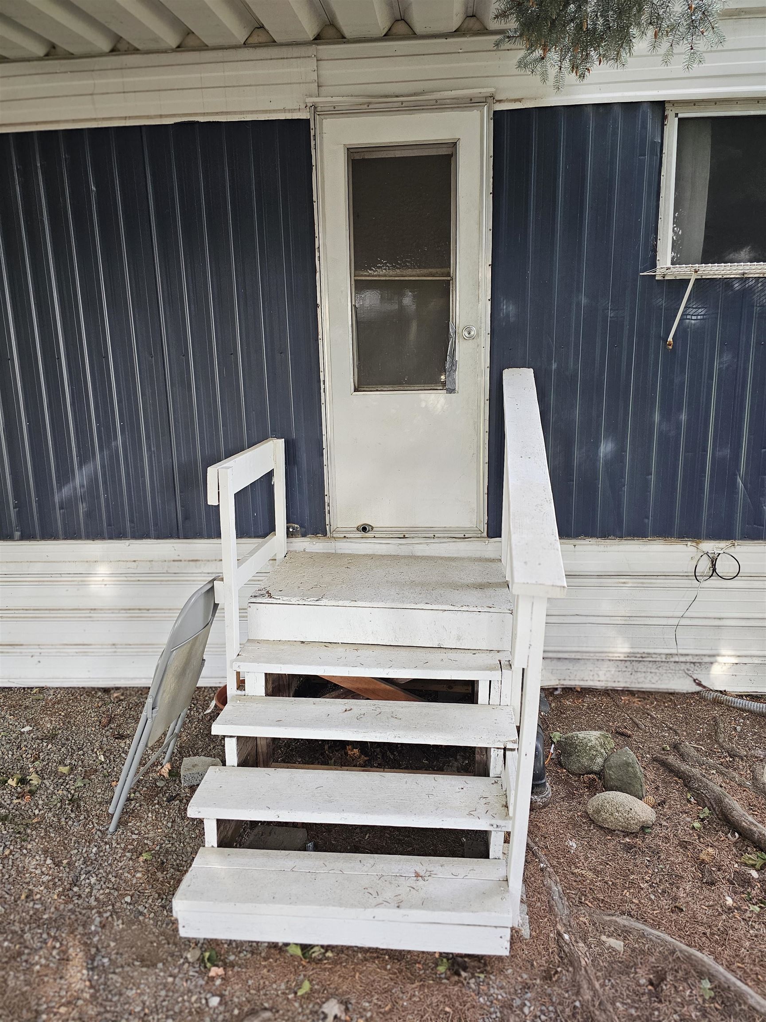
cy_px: 511
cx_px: 383
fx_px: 679
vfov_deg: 73.9
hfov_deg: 58.9
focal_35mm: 23
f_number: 1.7
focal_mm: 6.3
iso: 250
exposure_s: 1/120
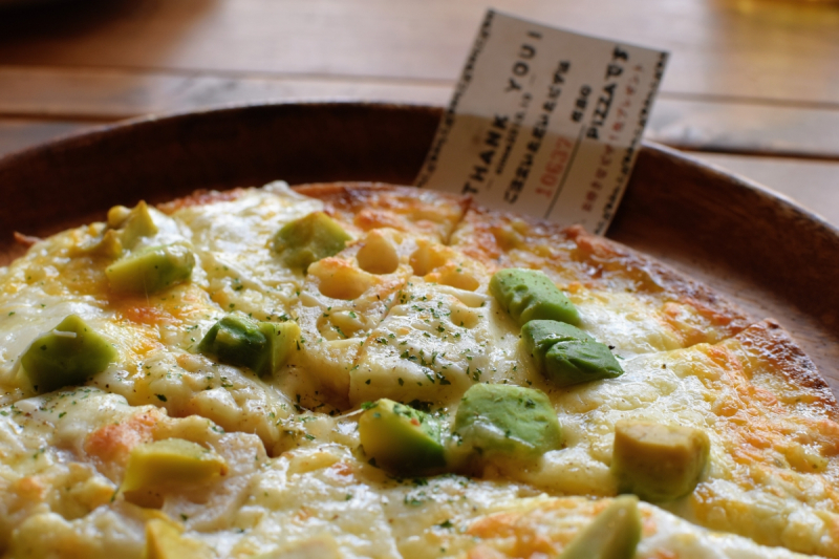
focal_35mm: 52
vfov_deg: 25.7
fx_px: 1223
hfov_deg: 37.9
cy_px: 280
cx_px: 420
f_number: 5.6
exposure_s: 1/125
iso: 400
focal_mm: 35
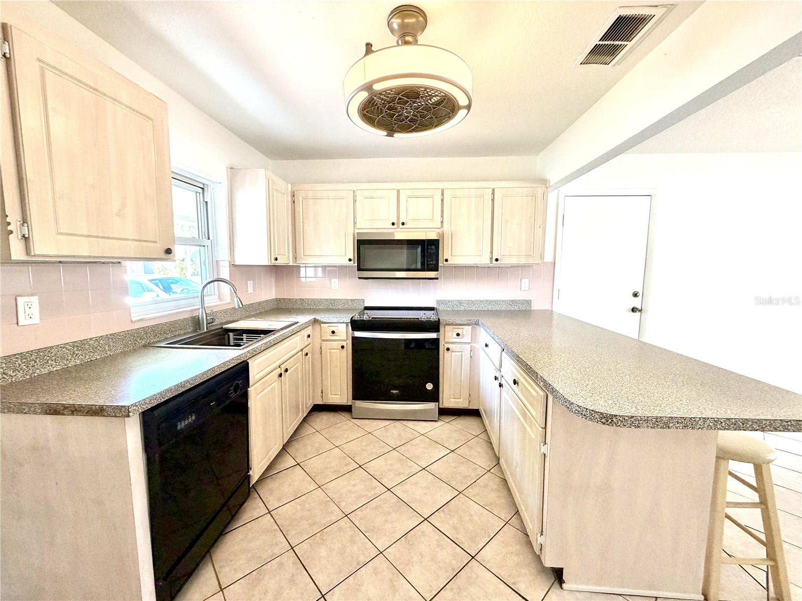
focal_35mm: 14
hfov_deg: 102.1
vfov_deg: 85.7
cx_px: 401
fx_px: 324
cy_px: 300
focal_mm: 2.22
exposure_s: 1/60
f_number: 2.2
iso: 200
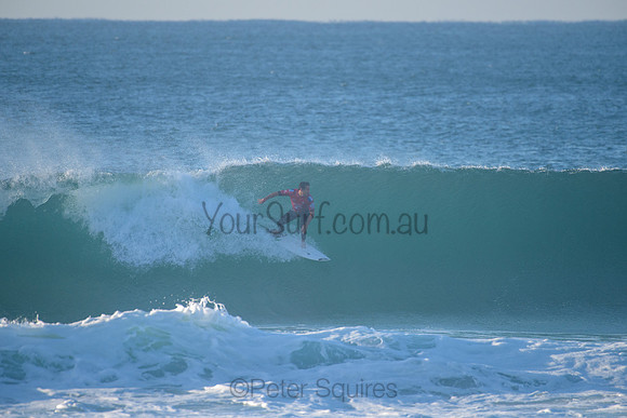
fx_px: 9401
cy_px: 199
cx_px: 314
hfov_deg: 3.8
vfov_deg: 2.5
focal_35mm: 540
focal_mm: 500
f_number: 5.6
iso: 560
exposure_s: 1/2000
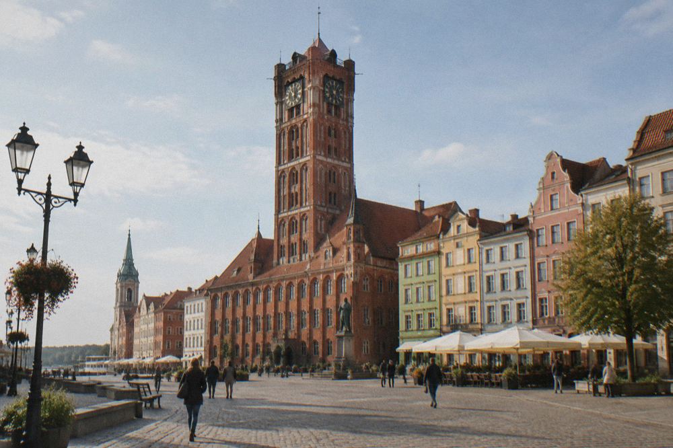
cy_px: 224
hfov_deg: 54.5
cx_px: 336
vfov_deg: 37.8
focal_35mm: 35
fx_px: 654
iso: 200
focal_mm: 35
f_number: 8
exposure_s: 1/400
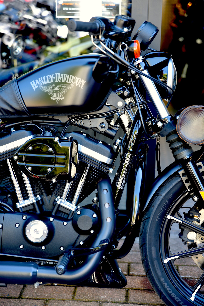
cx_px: 102
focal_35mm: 70
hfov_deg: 19.5
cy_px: 153
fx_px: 594
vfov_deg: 28.8
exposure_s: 1/30
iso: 100
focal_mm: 70
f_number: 2.8
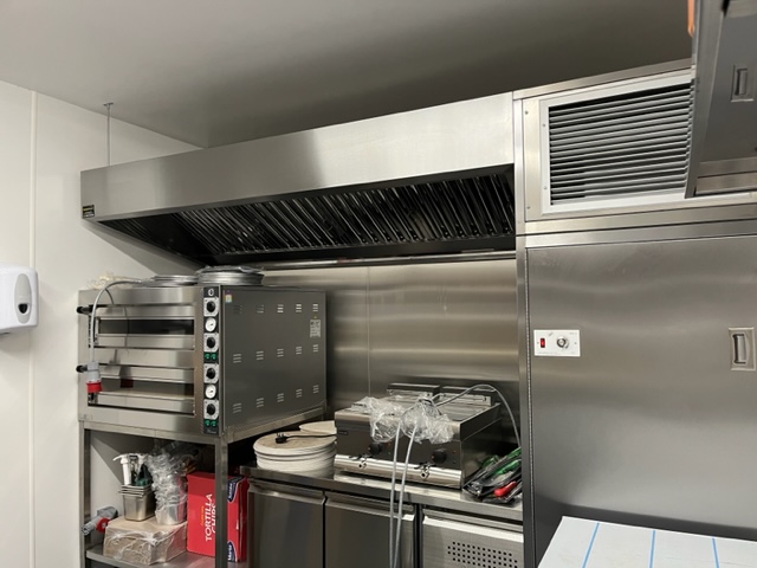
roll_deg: +0.7
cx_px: 378
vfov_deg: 53.1
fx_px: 569
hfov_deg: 67.3
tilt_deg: +1.2
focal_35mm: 26
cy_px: 284
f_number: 1.6
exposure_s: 1/50
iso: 125
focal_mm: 5.1
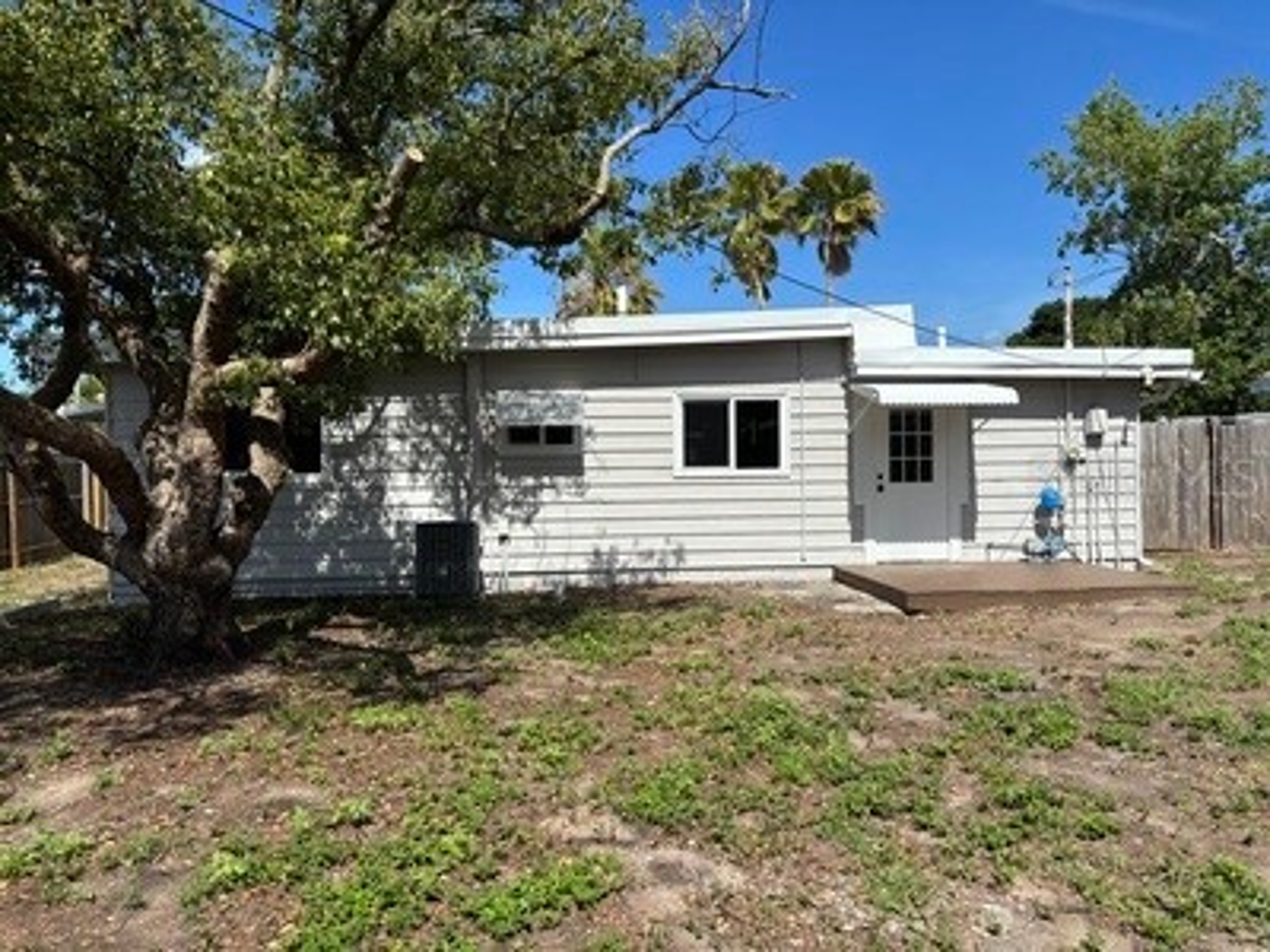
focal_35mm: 26
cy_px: 476
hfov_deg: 67.3
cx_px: 635
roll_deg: +0.3
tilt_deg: +0.3
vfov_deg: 53.1
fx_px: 954
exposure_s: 1/4255
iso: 50
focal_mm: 5.96
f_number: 1.6
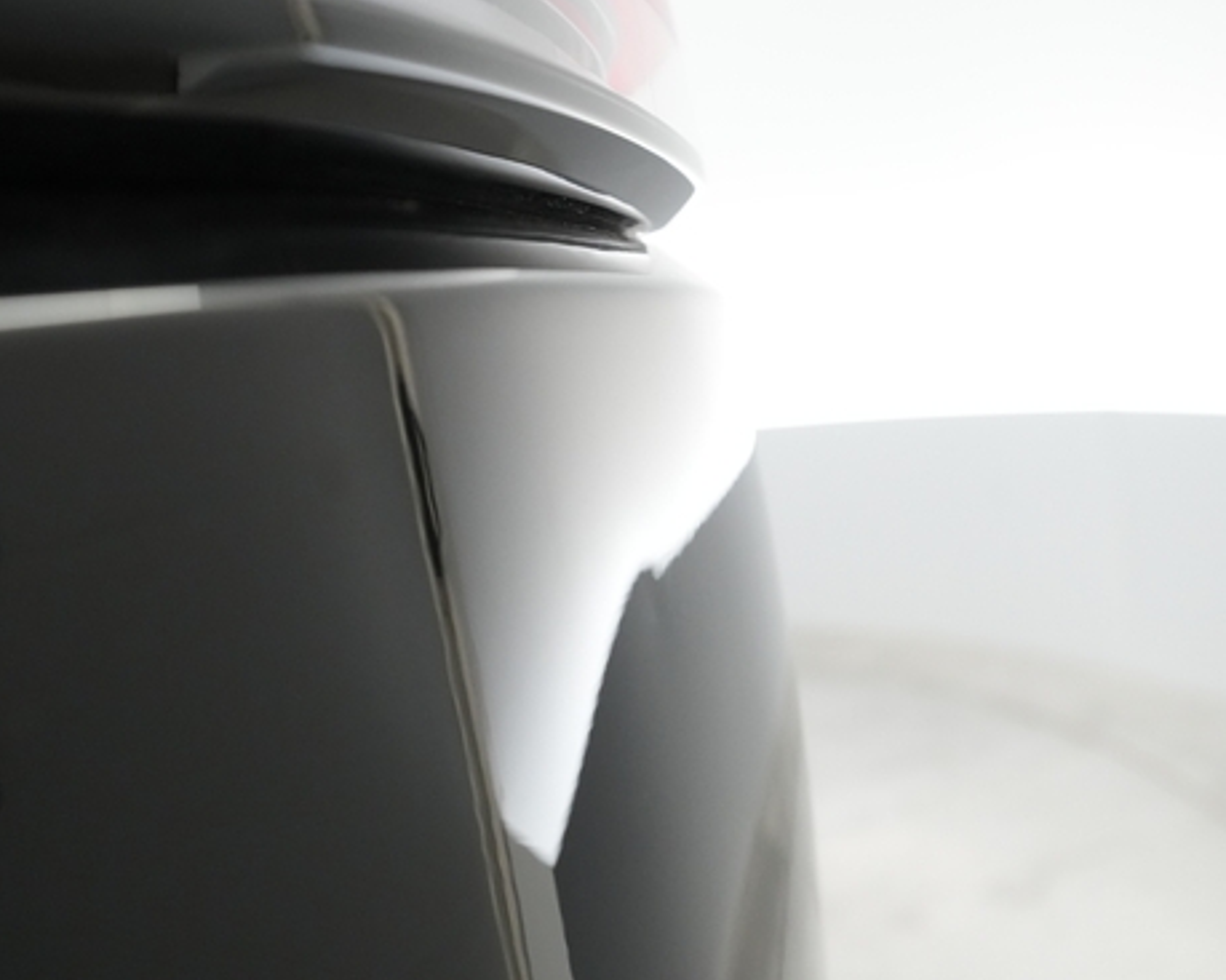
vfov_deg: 43.3
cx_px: 761
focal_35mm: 34
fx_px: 1233
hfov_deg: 52.3
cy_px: 526
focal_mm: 26
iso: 6400
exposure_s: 1/125
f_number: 5
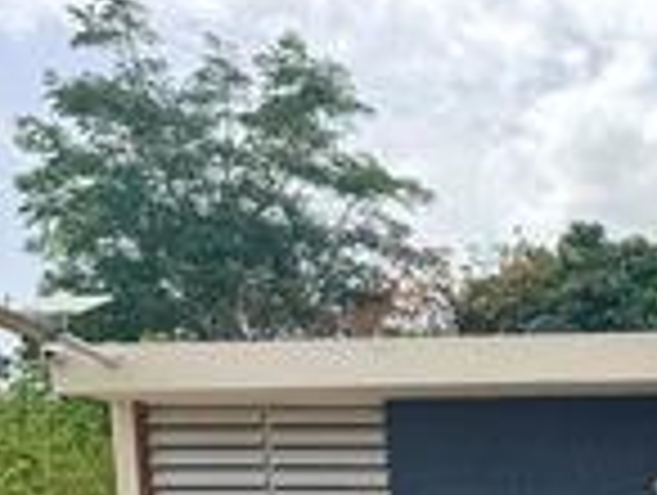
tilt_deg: -9.0
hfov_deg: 20.5
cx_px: 976
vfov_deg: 16.0
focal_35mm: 82
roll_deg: +0.5
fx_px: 1559
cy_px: 812
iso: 80
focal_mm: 6.76
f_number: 1.78
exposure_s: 1/8130
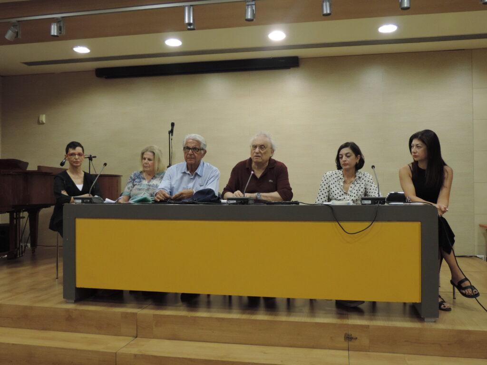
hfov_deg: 55.4
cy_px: 182
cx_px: 244
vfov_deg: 42.9
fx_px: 464
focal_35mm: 33
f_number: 3.2
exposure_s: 1/30
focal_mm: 5.8
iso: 400
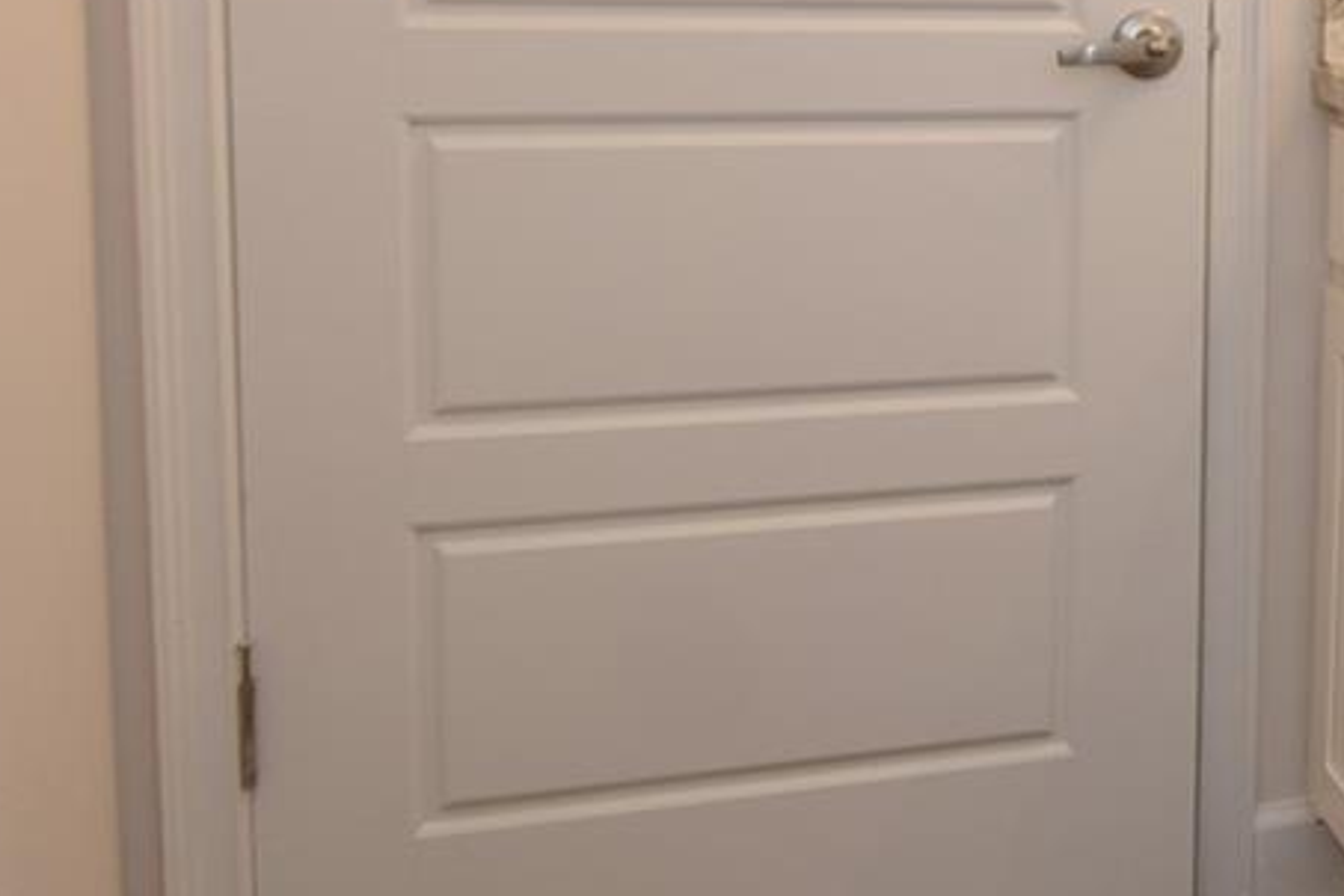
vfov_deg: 25.0
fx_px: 1979
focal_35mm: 53
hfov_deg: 32.0
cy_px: 160
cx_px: 1567
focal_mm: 10
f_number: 4
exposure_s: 1/60
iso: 200
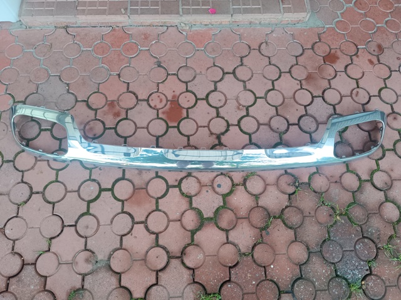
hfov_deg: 71.6
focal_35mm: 24
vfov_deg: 56.8
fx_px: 278
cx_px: 200
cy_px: 150
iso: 584
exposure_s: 1/100
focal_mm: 6.14
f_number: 1.65
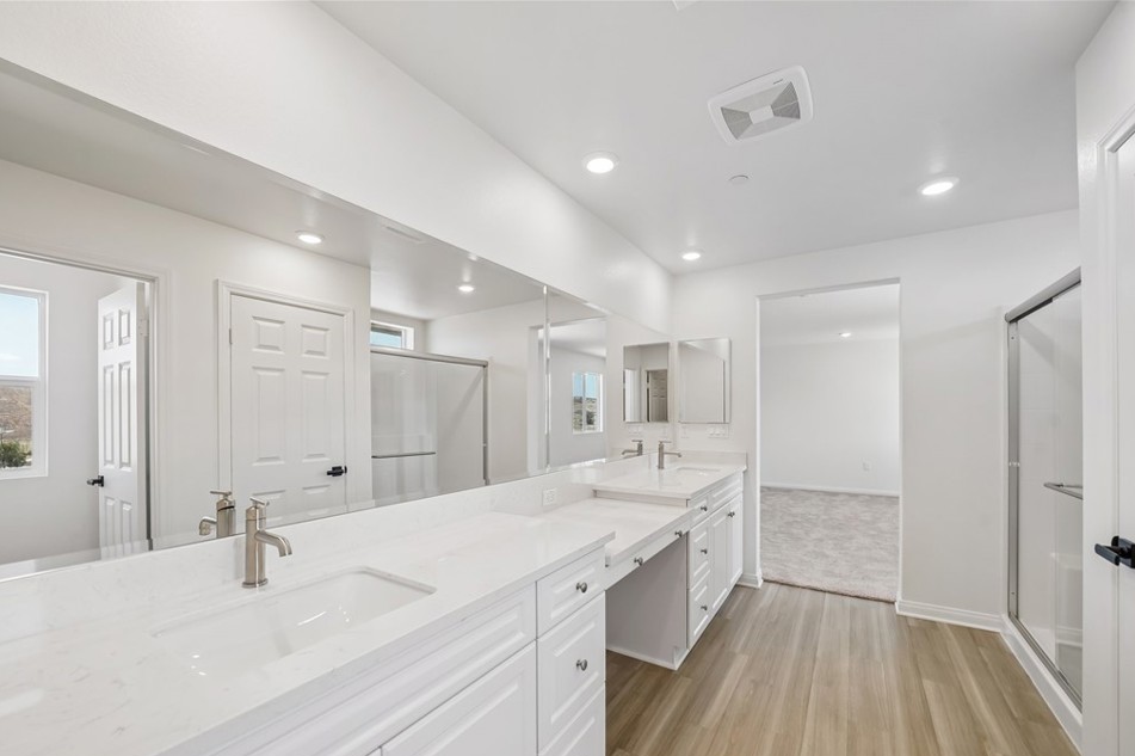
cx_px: 572
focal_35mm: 14
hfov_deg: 104.3
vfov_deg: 81.0
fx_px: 441
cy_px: 406
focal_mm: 13
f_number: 7.1
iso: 125
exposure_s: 1/30
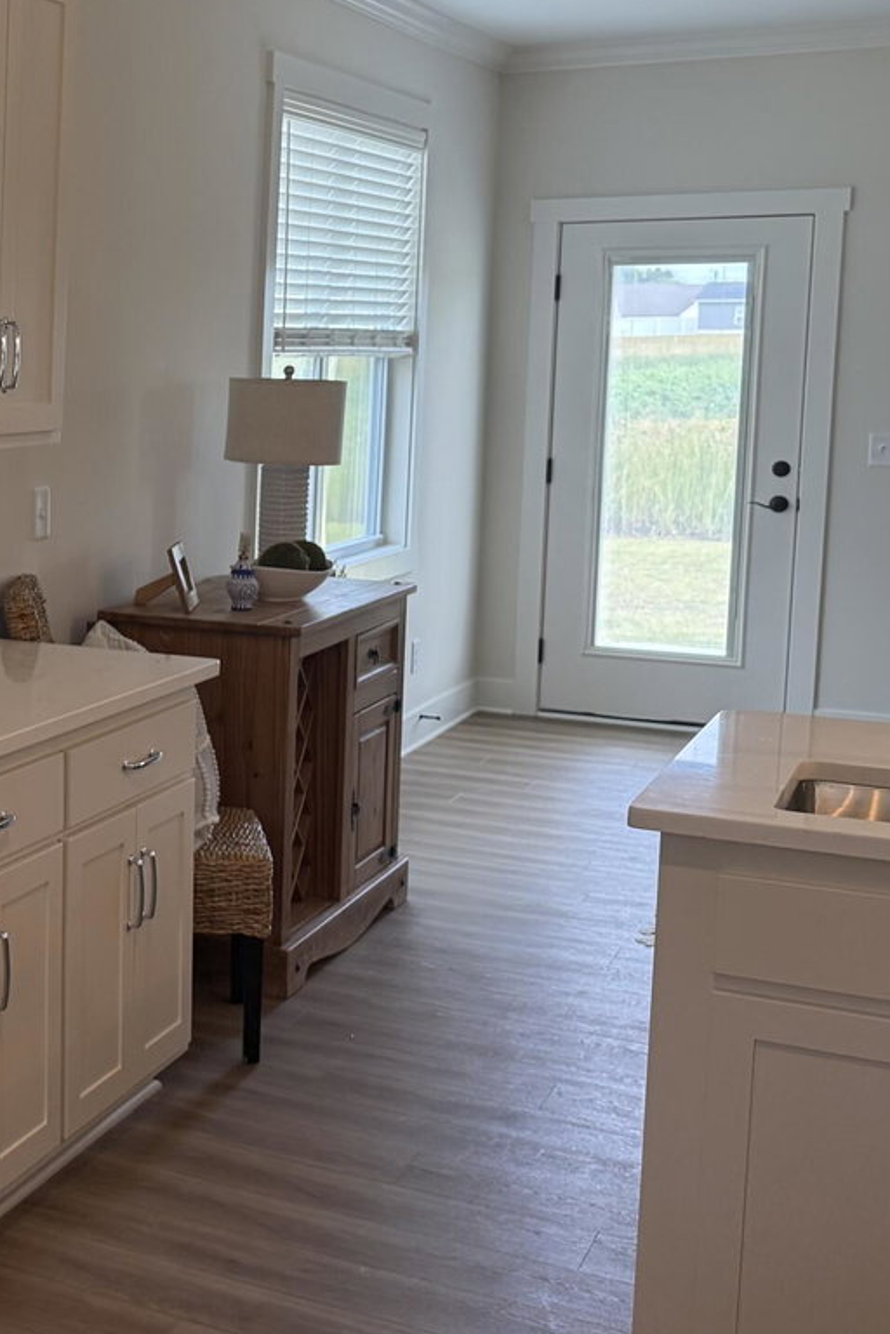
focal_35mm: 52
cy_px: 558
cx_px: -299
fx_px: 1928
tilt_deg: -6.2
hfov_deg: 22.8
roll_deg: -0.1
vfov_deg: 38.1
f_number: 1.78
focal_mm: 6.76
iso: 200
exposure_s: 1/208
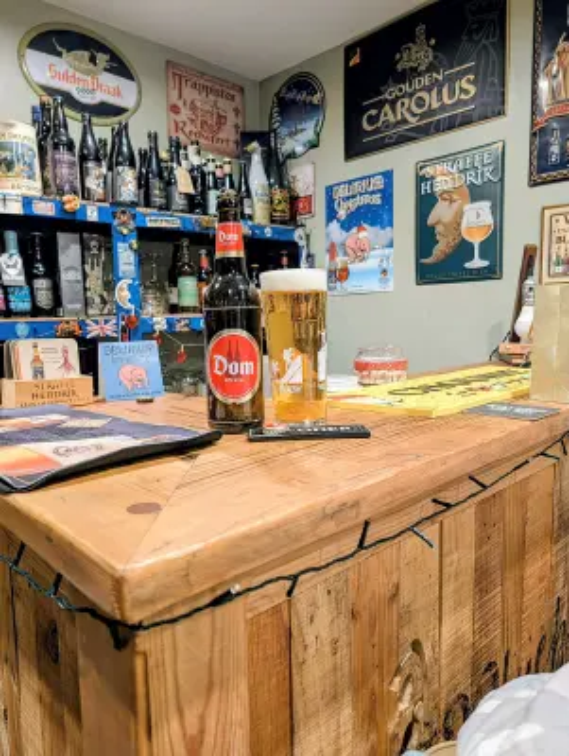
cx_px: 284
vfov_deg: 71.5
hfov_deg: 56.9
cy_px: 378
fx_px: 525
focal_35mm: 24
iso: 160
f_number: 1.68
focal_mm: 6.9
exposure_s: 1/23.8
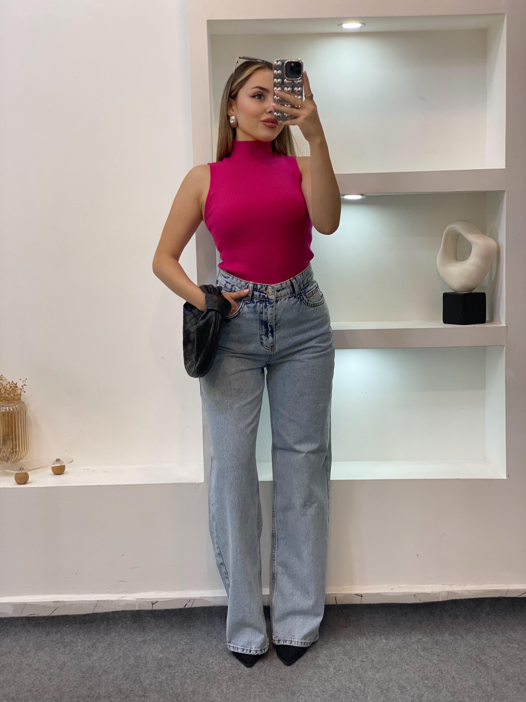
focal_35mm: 52
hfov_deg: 28.0
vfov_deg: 36.8
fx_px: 1054
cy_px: 351
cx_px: 263
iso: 80
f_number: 2
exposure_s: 1/100
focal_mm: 6
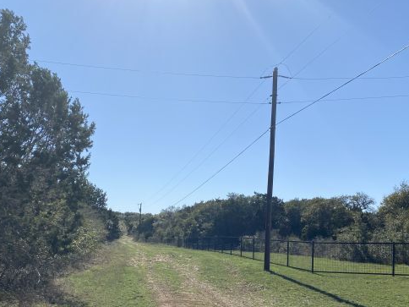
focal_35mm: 43
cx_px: 192
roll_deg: -3.1
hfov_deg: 43.8
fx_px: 508
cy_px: 209
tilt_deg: +4.4
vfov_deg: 33.3
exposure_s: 1/4444
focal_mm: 4.25
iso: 32
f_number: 1.8
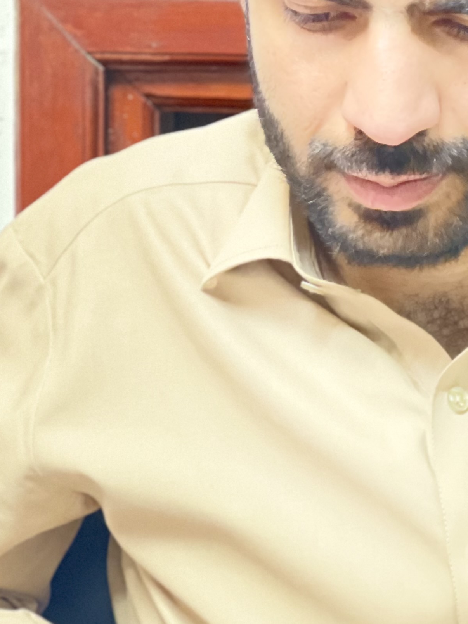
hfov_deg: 7.7
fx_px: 3480
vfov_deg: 10.2
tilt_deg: -8.7
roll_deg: -0.9
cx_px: 427
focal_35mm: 193
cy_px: 398
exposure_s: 1/14
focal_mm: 9
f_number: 2.8
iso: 640
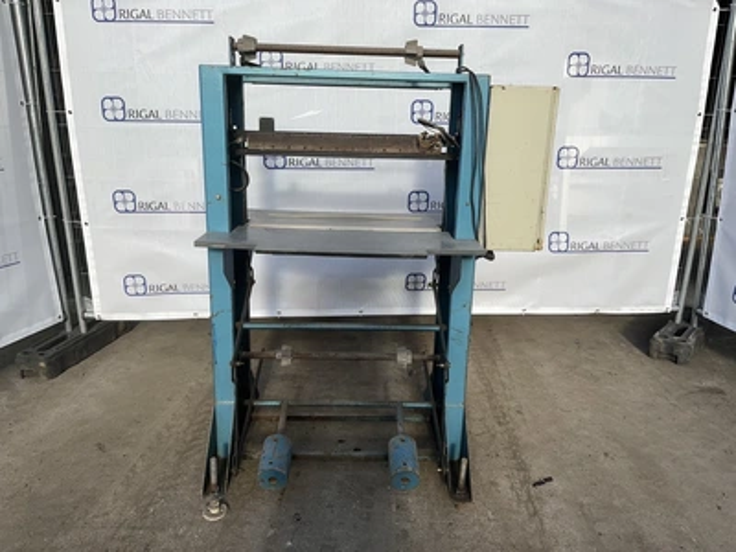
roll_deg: +0.2
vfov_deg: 53.1
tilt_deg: -12.5
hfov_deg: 67.3
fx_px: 553
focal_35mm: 26
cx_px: 368
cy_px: 276
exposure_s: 1/1339
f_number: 1.6
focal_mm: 5.1
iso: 40
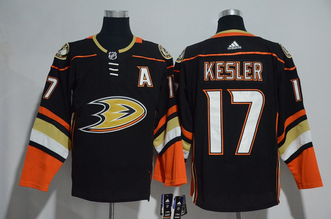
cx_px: 166
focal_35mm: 63
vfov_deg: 21.5
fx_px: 578
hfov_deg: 32.0
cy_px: 110
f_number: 4.5
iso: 4000
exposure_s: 1/50
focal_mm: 42
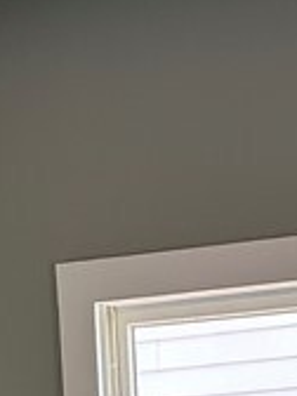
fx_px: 1670
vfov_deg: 11.9
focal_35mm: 146
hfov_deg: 10.2
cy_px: 825
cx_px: 200
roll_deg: +1.2
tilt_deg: -7.4
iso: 160
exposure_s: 1/120
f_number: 1.78
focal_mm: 6.86
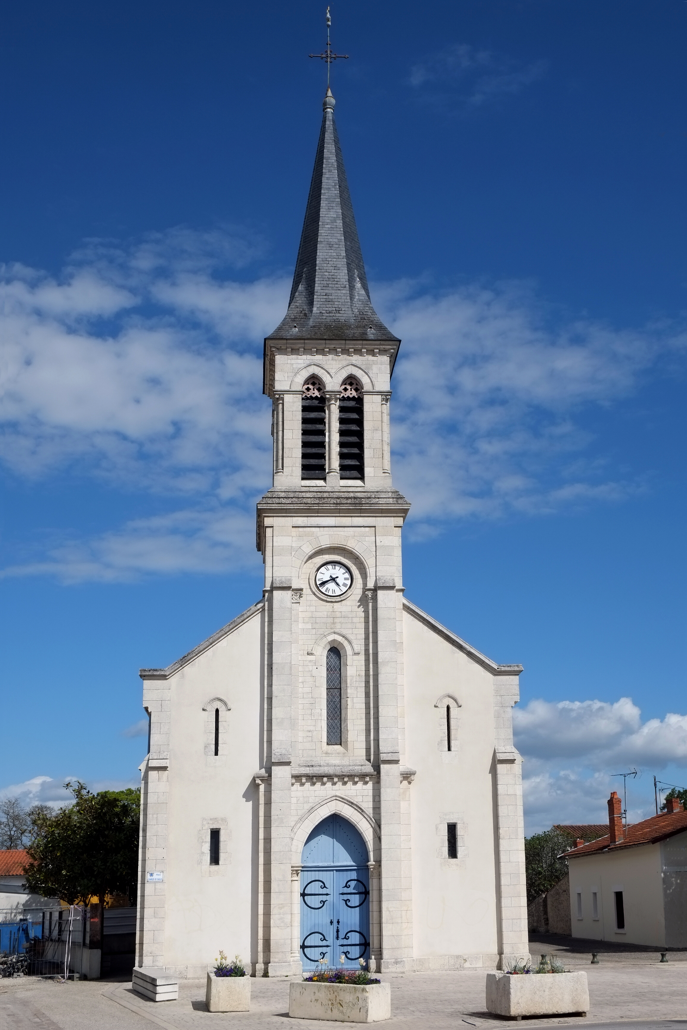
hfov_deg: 36.9
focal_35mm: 36
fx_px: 1030
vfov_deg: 53.1
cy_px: 515
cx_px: 344
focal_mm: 24.3
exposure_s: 1/450
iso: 200
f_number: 10
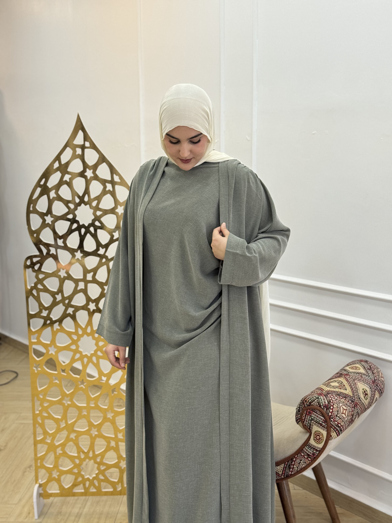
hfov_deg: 30.3
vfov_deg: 39.7
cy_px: 262
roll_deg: +0.8
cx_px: 196
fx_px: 725
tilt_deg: -8.6
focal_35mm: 48
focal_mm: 6.76
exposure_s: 1/414
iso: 64
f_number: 1.78
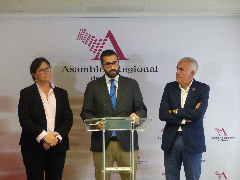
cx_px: 120
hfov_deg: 18.4
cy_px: 90
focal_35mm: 107
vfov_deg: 13.8
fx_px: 742
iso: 800
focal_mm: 19.2
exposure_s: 1/250
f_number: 2.8
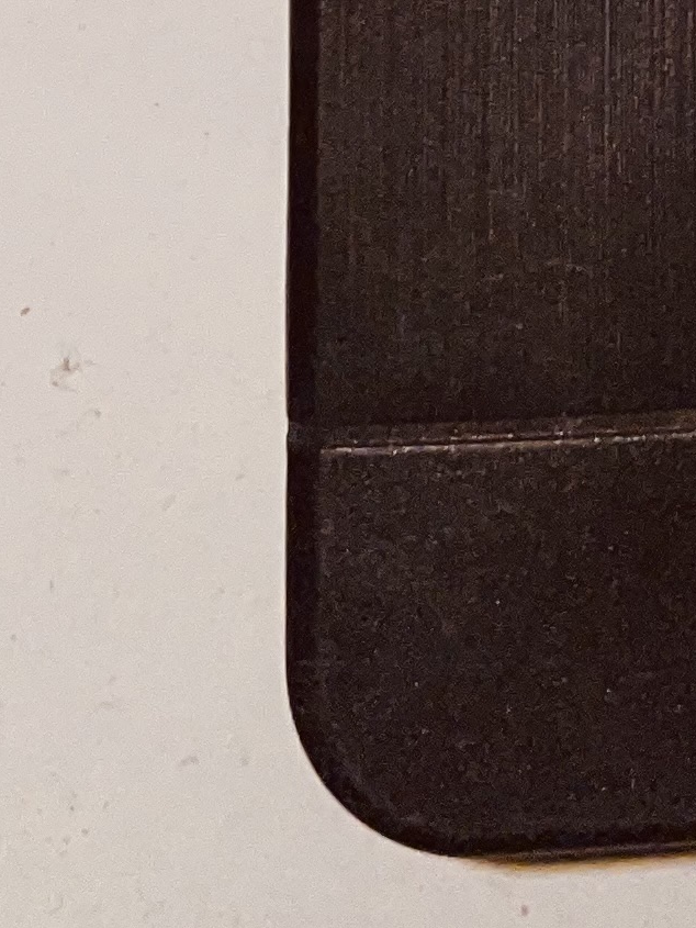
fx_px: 3323
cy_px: -931
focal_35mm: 124
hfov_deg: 11.5
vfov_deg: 13.6
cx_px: 1017
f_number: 1.6
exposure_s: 1/80
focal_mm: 4.2
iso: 32
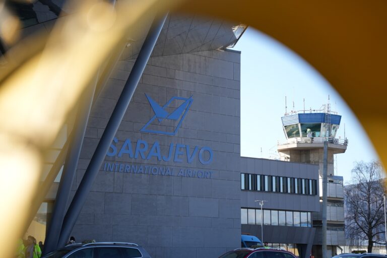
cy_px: 129
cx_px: 194
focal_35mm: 70
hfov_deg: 28.8
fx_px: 752
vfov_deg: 19.5
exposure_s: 1/1250
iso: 200
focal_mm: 70
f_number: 2.8
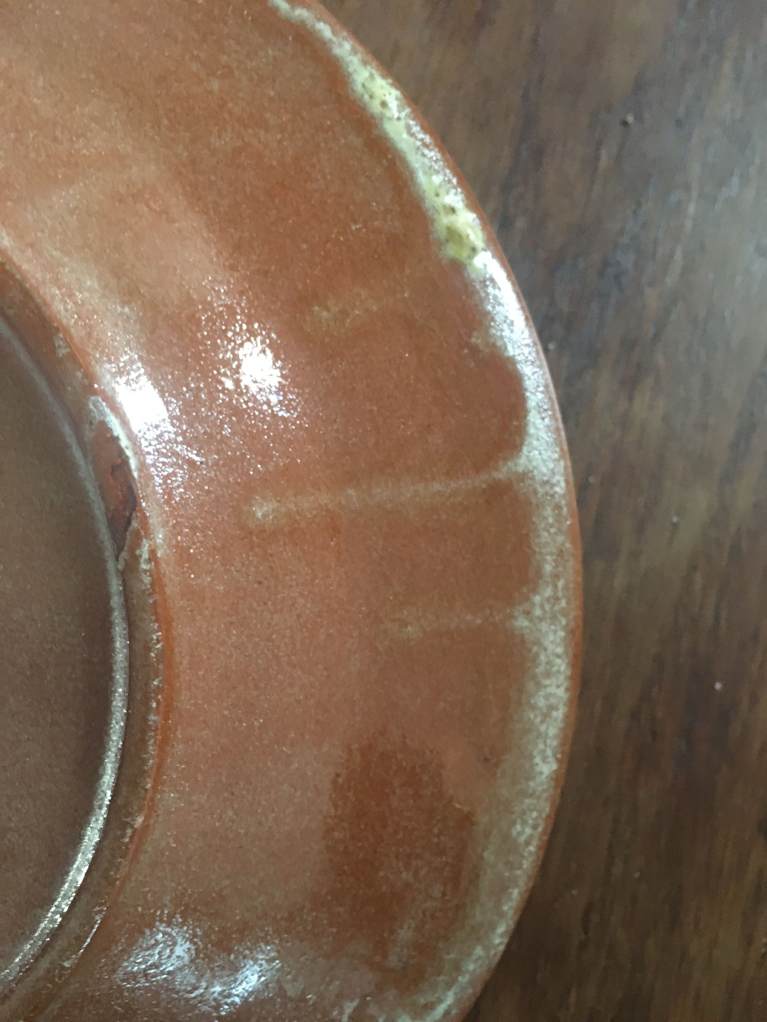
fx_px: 857
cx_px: 384
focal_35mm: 29
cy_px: 511
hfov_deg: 48.2
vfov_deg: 61.7
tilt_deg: -78.3
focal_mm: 4.15
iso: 400
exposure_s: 1/17
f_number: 2.2
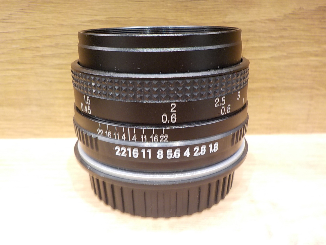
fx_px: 283
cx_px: 163
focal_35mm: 30
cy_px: 122
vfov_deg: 46.8
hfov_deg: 60.0
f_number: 3.3
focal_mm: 4.1
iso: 125
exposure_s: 1/30
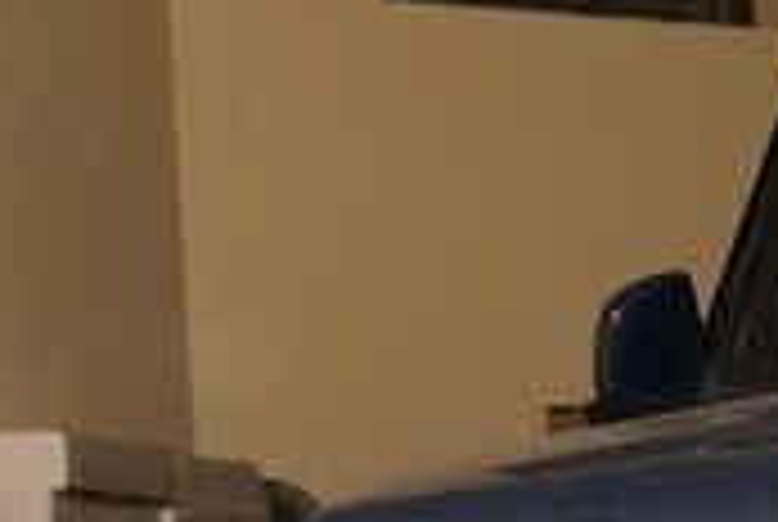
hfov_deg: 9.6
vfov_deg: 6.6
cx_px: 1246
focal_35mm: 206
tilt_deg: -0.6
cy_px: 704
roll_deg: +3.1
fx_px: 4459
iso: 160
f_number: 2.4
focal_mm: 6
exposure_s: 1/9
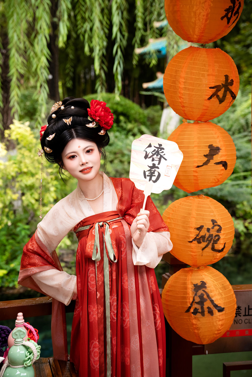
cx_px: 126
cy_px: 188
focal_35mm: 60
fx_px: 629
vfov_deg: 33.4
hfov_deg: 22.6
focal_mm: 60
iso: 1250
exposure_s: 1/125
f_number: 4
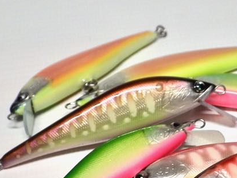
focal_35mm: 54
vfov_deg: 26.5
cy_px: 142
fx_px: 370
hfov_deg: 34.6
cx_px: 185
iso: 125
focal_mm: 5.5
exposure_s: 1/45
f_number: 3.1
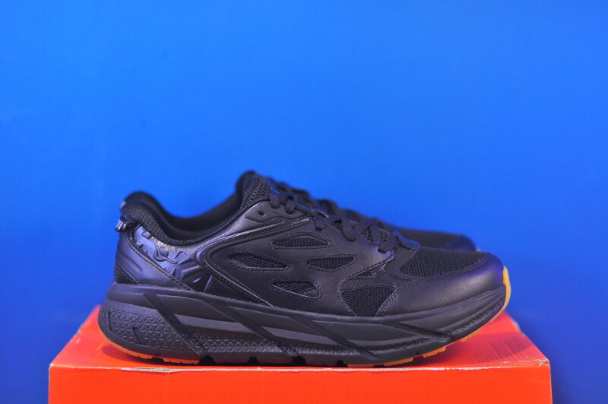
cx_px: 304
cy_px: 202
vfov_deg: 18.1
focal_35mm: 75
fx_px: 1265
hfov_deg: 27.0
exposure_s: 1/320
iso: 250
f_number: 2.2
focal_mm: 50
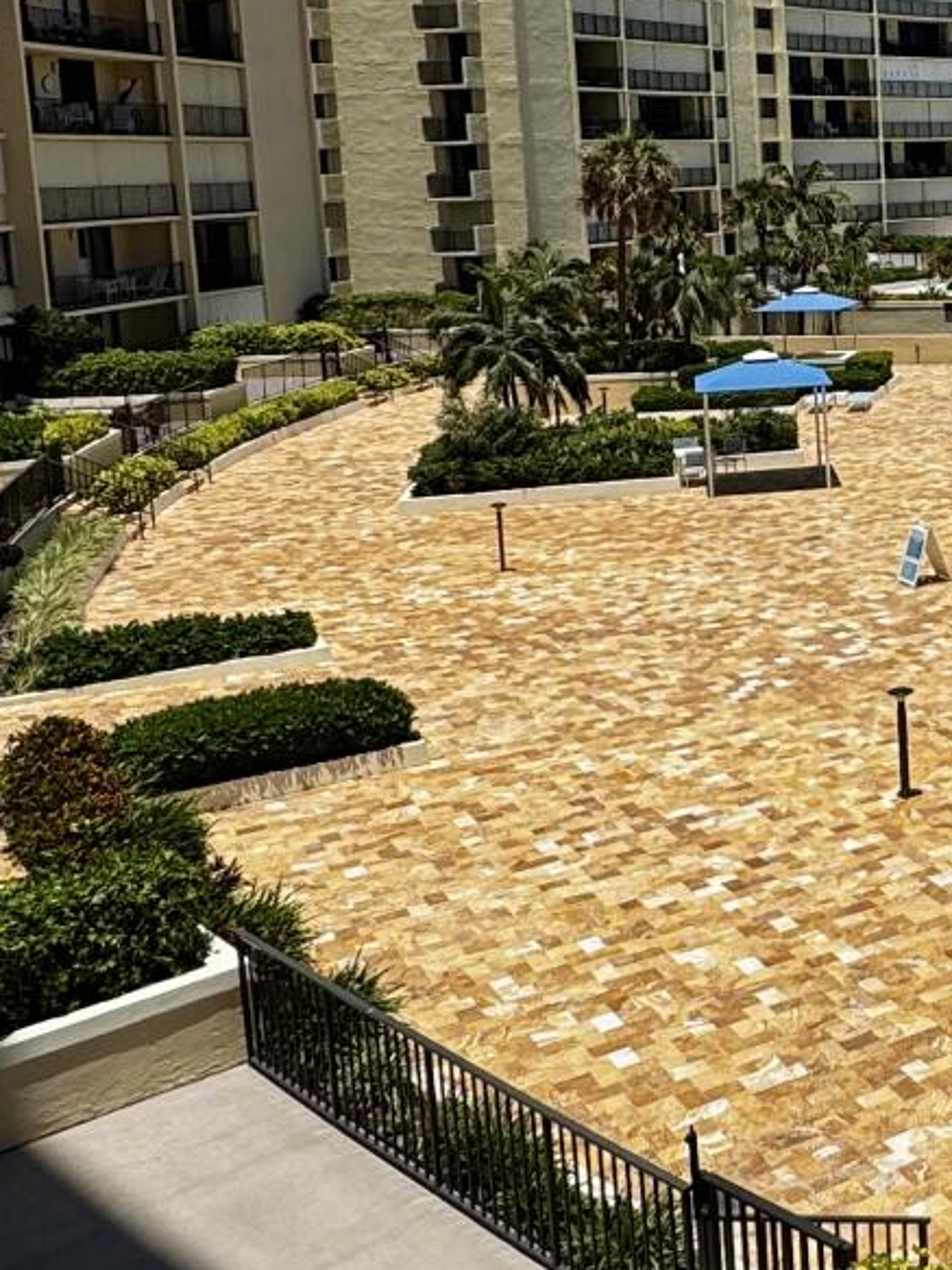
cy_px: 355
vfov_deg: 38.9
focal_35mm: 48
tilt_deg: -5.6
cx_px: 1222
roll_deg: +1.5
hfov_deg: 26.0
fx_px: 1761
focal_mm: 2.22
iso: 50
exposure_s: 1/3906
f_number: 2.2
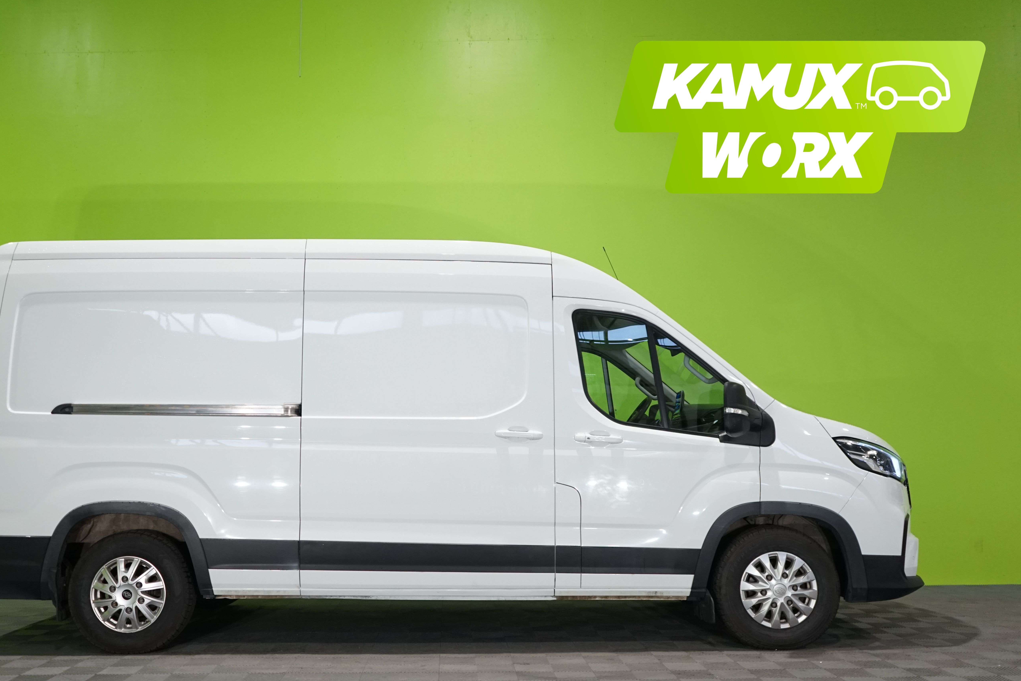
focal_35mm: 34
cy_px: 397
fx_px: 964
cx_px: 441
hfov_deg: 55.6
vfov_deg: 38.8
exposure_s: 1/125
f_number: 4
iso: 1600
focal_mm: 29
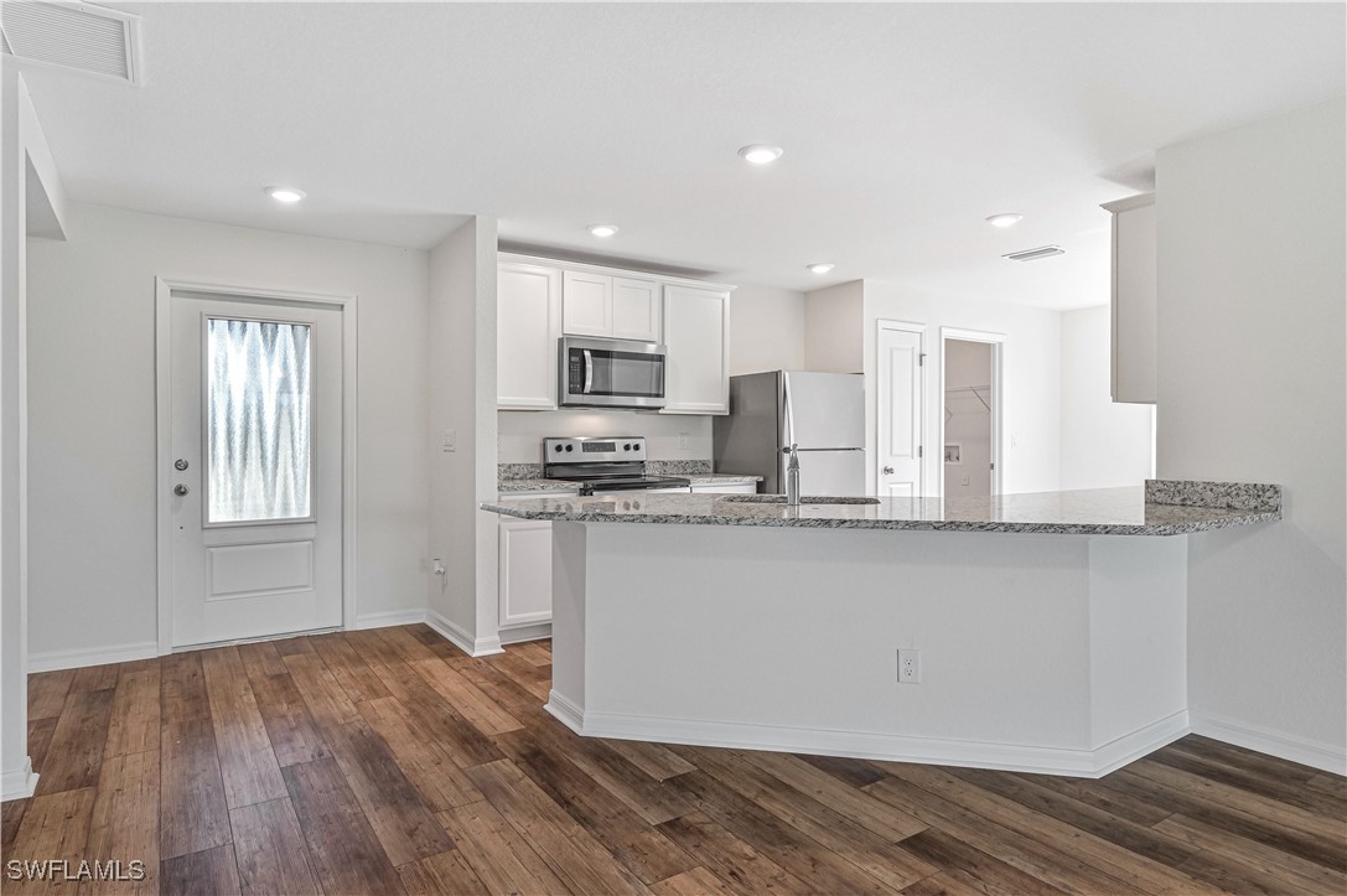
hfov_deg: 84.0
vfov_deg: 61.9
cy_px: 448
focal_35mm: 20
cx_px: 674
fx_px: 748
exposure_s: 1/100
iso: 800
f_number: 6.3
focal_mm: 20
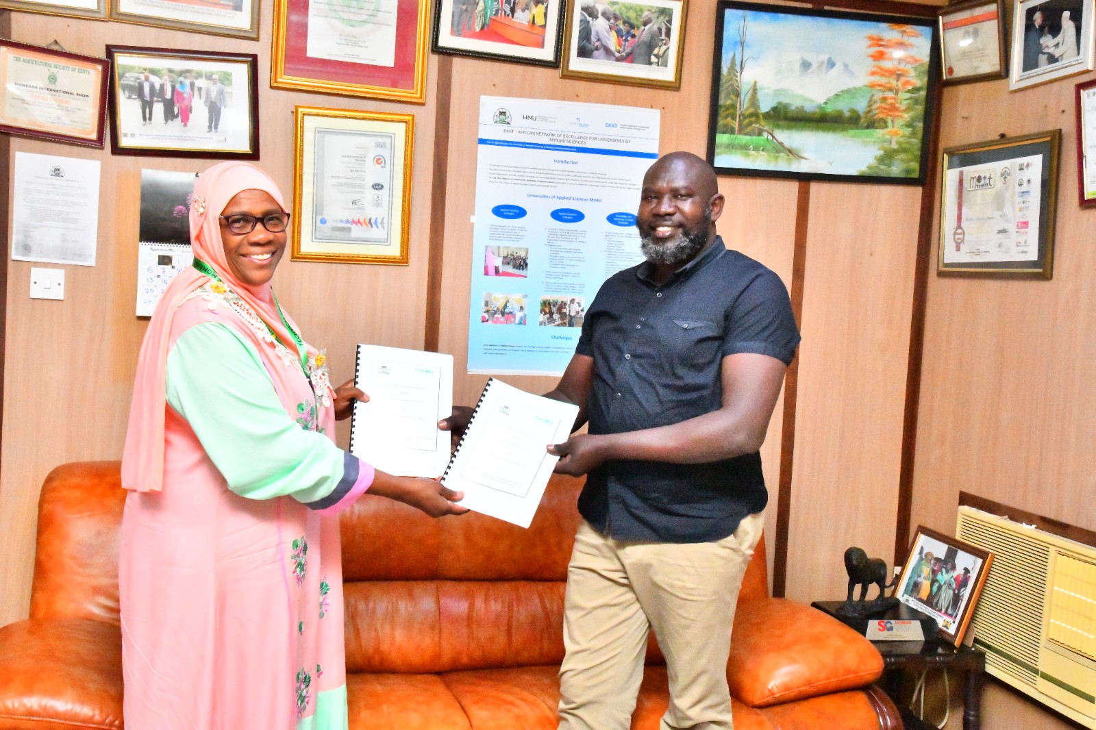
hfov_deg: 50.7
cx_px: 548
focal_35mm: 38
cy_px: 365
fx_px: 1157
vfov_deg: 35.0
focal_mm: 38
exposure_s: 1/160
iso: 25600
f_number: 18
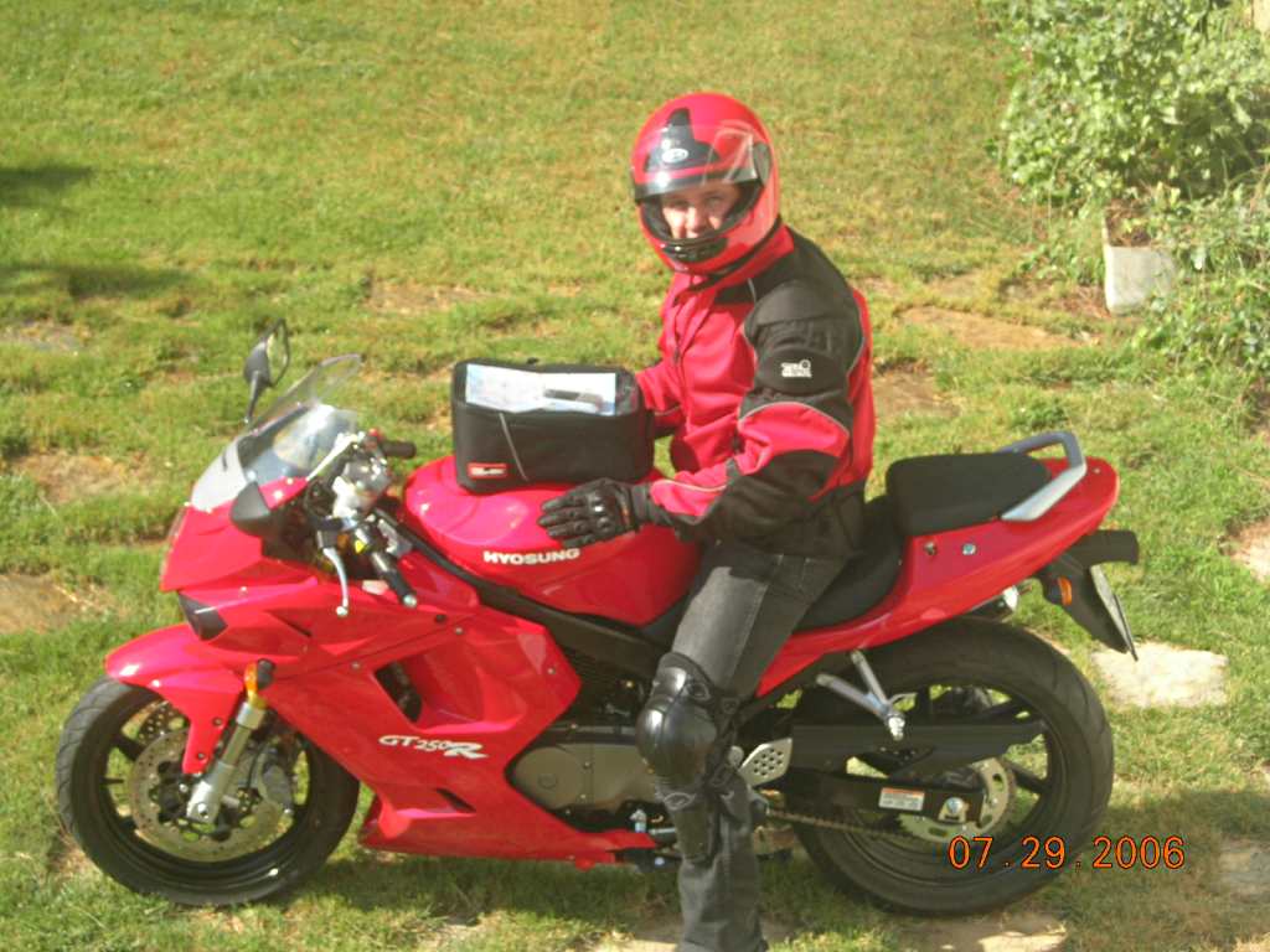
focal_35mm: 113
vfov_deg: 13.1
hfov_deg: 17.4
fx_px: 4146
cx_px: 635
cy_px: 476
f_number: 8.2
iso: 64
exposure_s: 1/82
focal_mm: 23.4
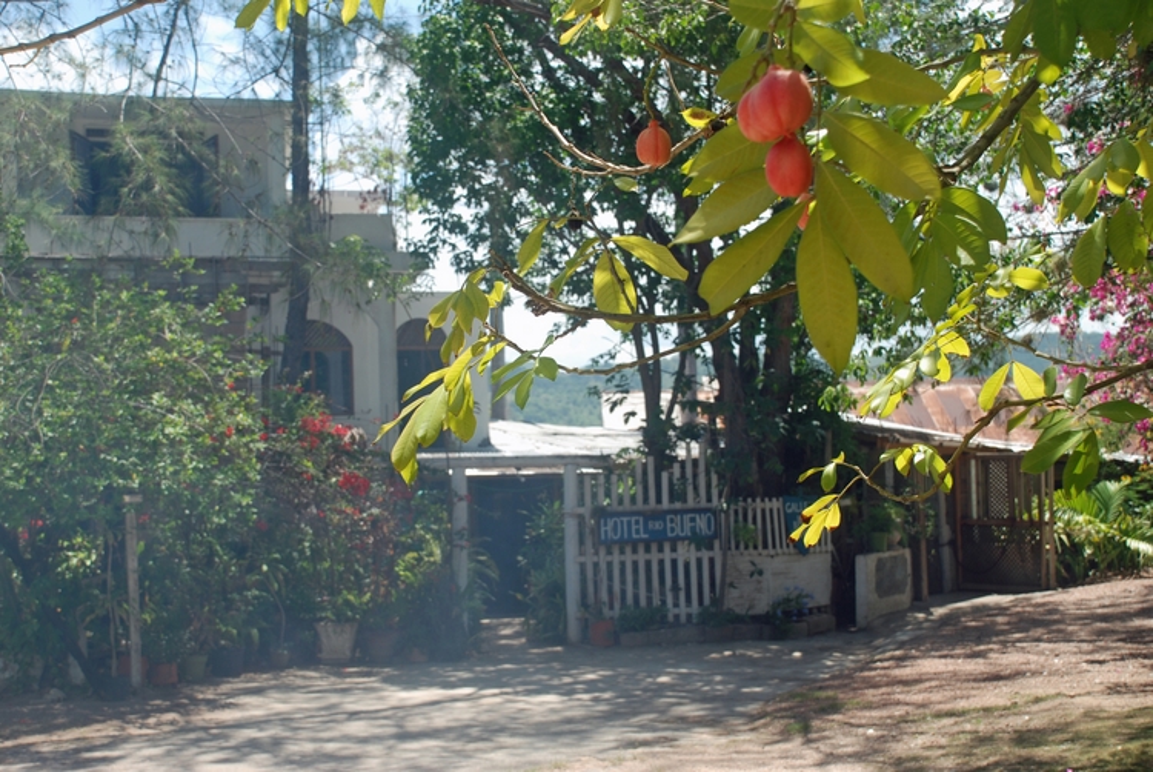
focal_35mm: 52
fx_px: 1683
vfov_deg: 25.8
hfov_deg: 37.8
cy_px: 386
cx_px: 576
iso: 100
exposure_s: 1/180
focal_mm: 35
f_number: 6.7
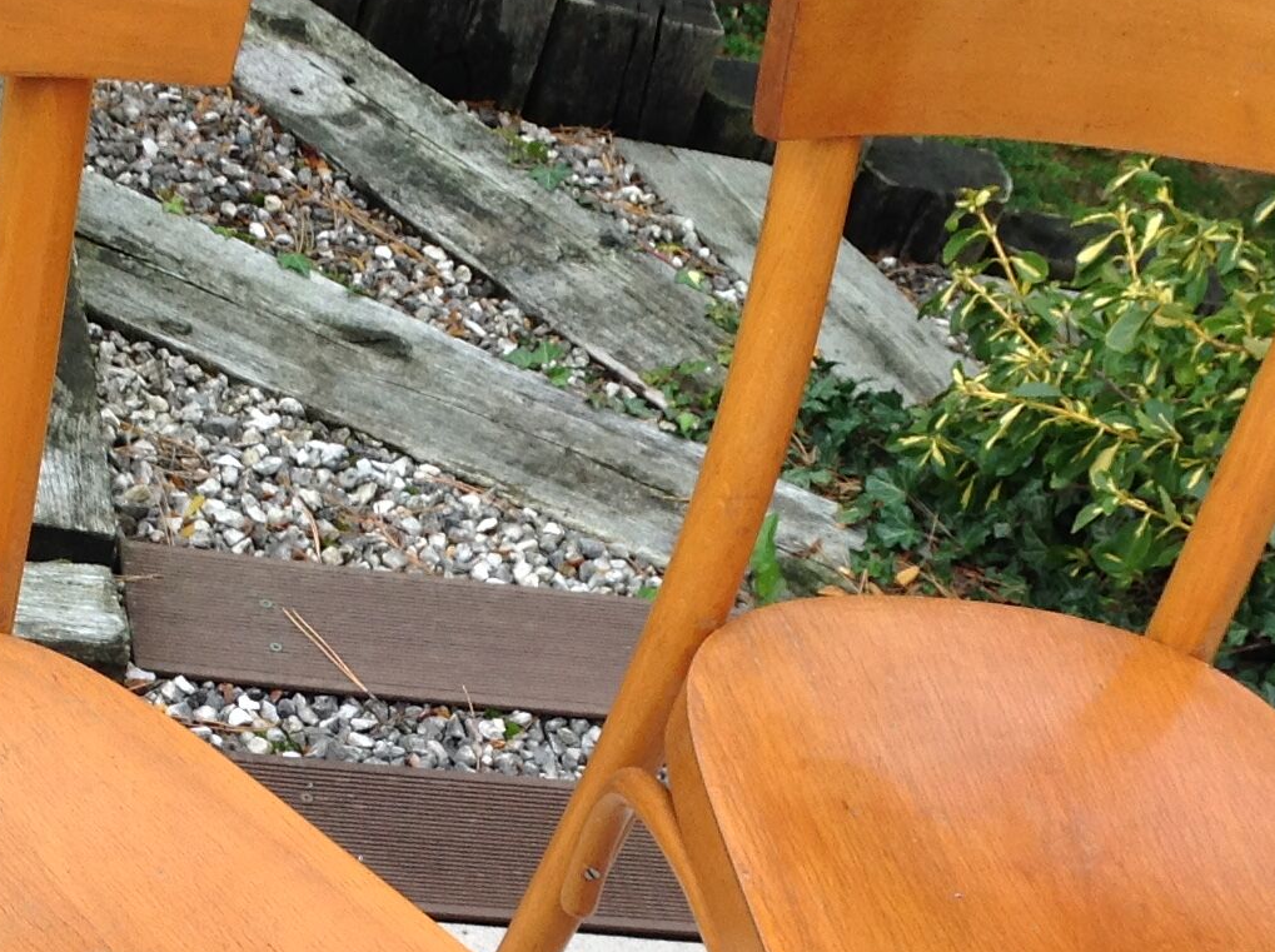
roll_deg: -19.0
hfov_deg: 21.9
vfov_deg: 16.4
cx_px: 384
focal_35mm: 89
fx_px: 3273
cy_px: 773
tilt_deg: -38.7
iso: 50
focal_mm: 4.28
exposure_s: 1/24
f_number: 2.4
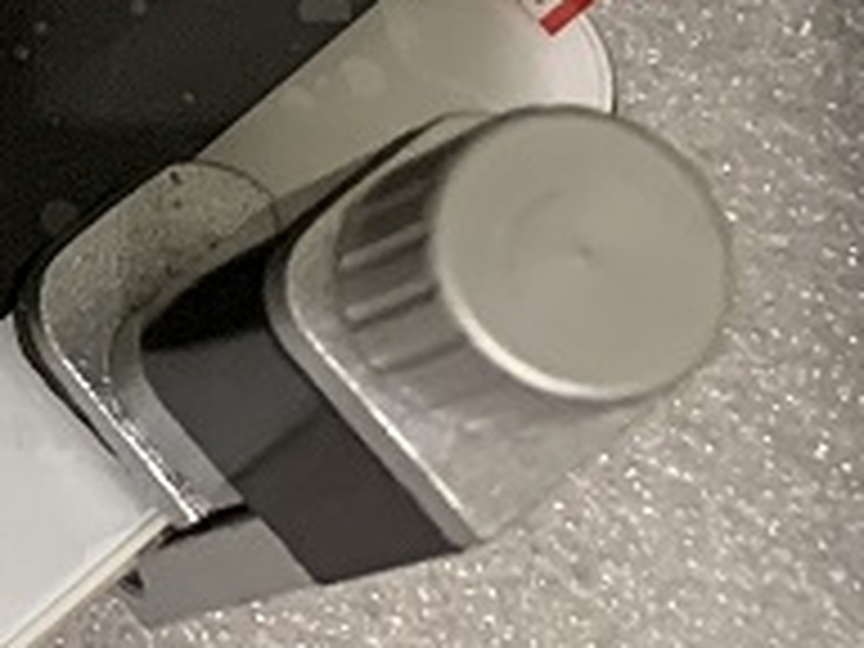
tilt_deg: -71.7
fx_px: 4093
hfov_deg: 9.8
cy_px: -459
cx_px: -1570
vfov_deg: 8.7
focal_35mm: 164
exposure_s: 1/50
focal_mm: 4.25
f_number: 1.8
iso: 200
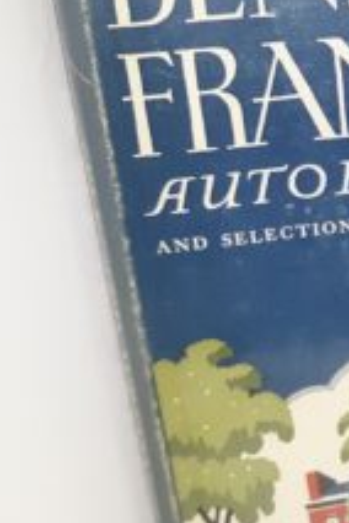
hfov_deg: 14.0
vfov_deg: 24.8
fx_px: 1192
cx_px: 698
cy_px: 263
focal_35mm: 82
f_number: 1.7
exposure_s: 1/120
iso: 64
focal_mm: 3.7
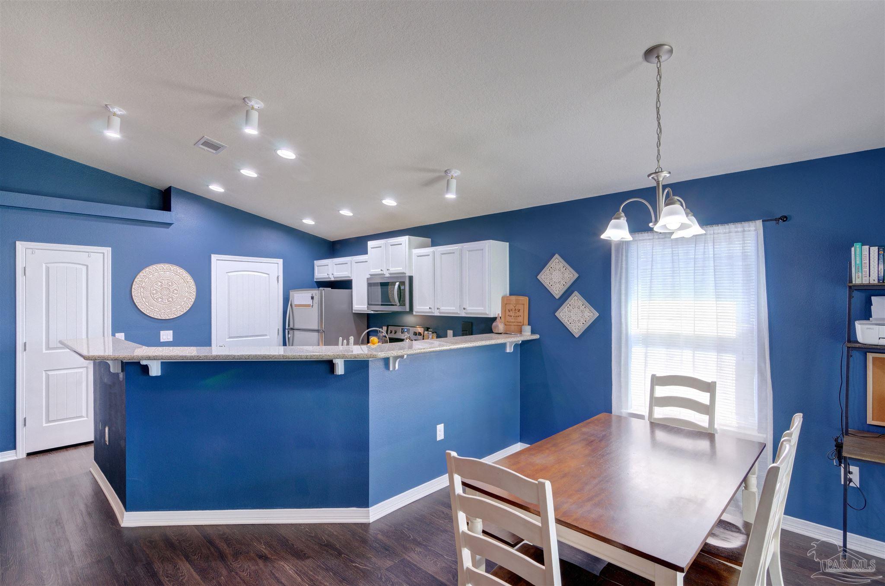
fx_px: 405
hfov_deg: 95.1
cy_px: 293
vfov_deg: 71.8
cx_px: 442
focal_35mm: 16
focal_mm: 11
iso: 400
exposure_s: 1/30
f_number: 9
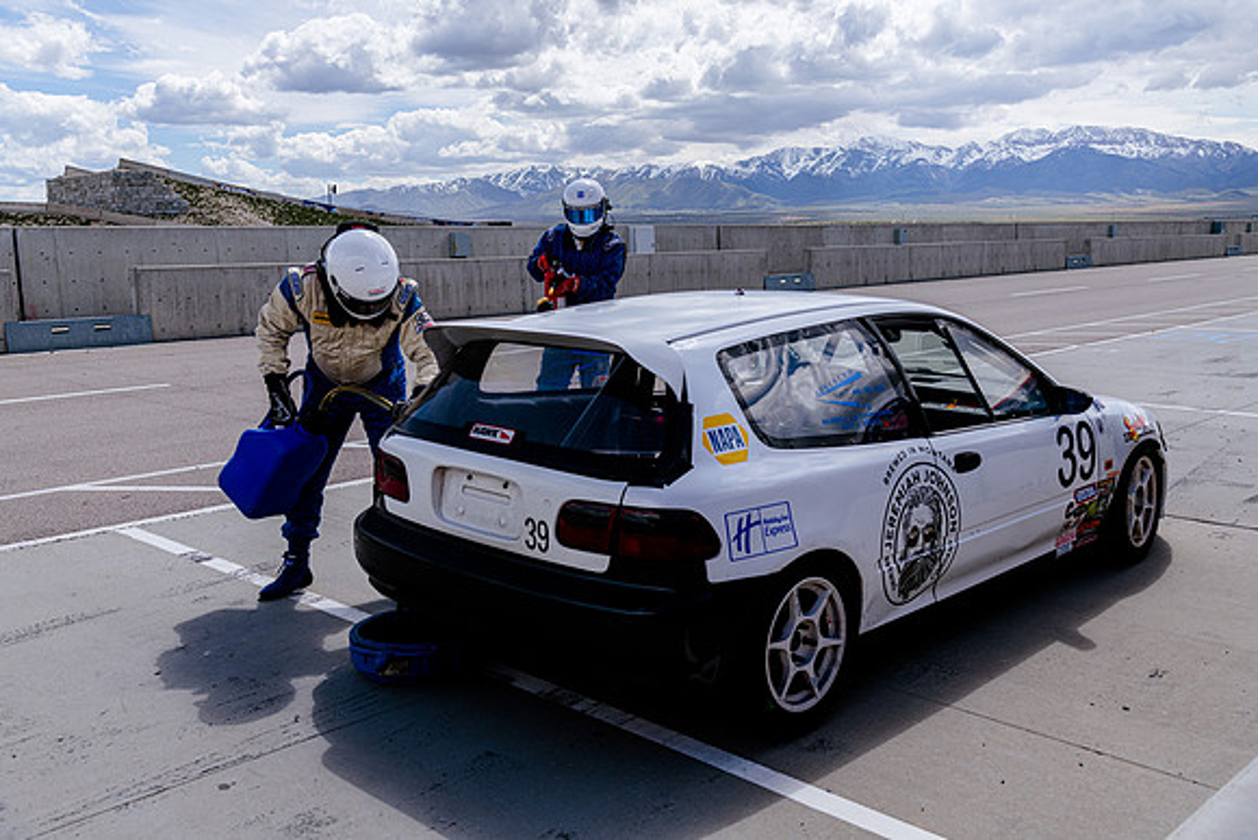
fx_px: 1118
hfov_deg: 58.7
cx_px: 629
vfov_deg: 41.1
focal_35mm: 32
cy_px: 420
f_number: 6.3
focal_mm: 32
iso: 125
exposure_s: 1/500
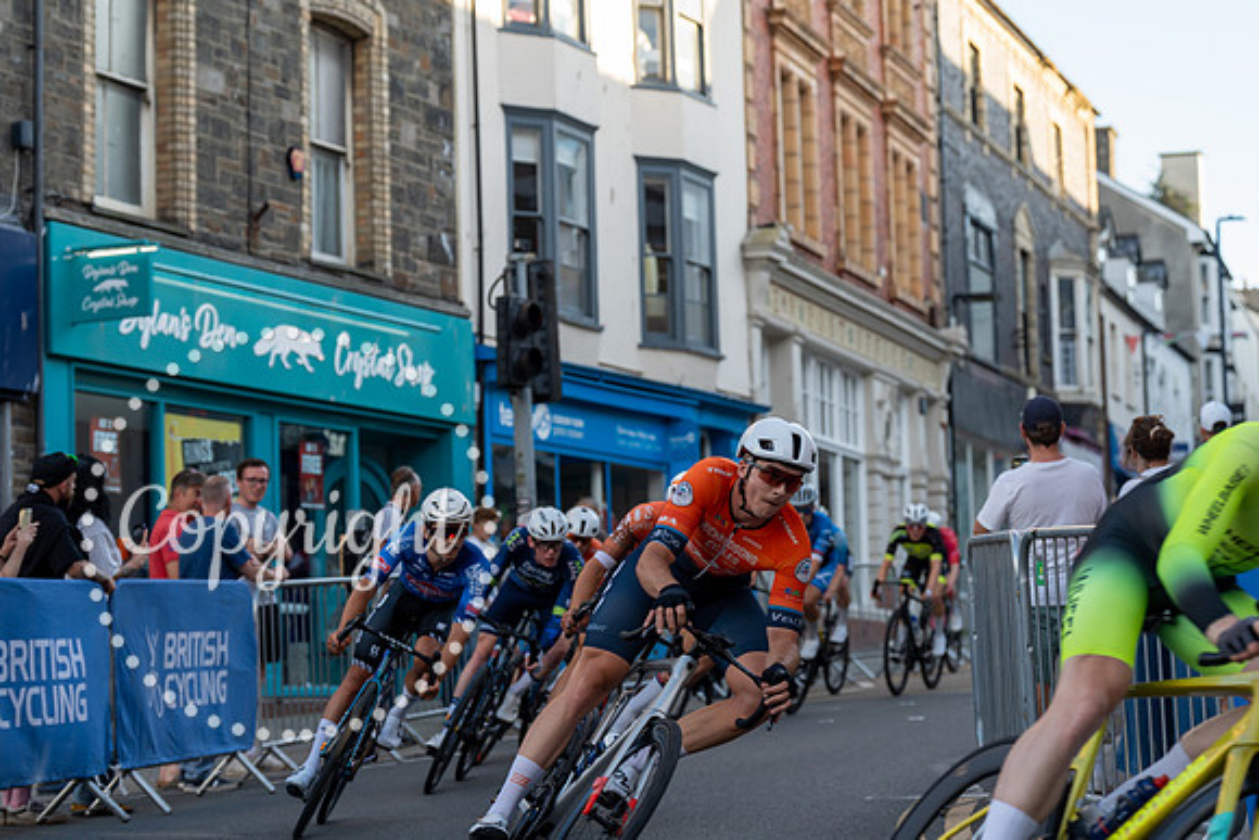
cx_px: 630
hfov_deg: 22.9
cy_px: 420
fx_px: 3113
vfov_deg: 15.4
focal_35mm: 89
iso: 500
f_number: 4
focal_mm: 89
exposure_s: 1/640
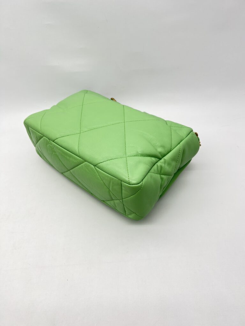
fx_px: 245
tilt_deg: -45.8
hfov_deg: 53.1
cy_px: 163
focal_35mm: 26
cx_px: 122
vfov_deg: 67.3
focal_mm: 5.7
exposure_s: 1/120
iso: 32
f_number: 1.5
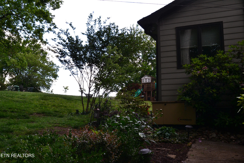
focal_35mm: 36
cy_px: 82
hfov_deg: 53.1
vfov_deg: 36.9
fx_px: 244
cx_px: 122
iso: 400
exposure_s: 1/100
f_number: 9
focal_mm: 24
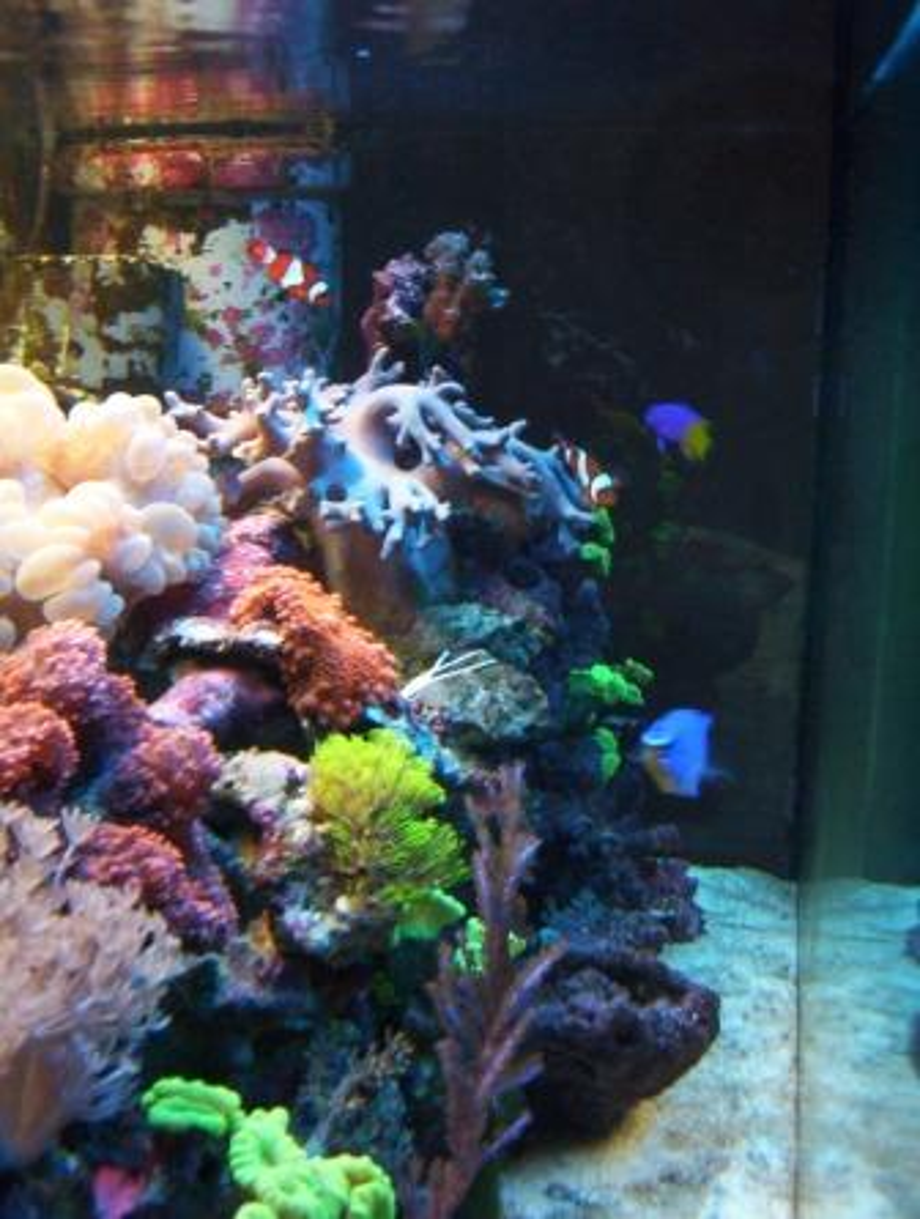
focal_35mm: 39
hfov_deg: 37.0
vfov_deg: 47.8
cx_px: 460
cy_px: 610
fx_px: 1376
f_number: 4.5
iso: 200
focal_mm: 6
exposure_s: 1/16.9
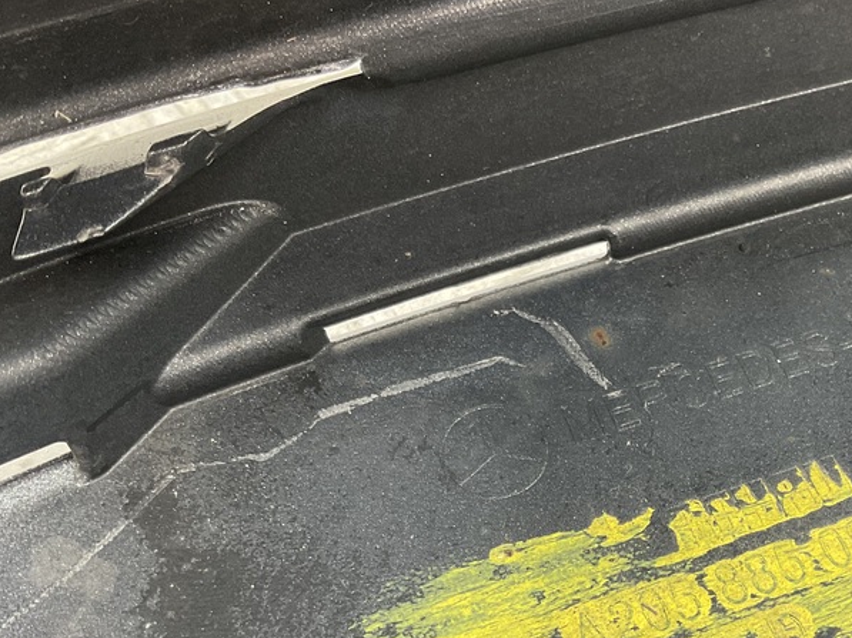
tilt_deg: -54.2
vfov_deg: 28.8
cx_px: 622
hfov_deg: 38.1
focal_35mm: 49
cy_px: 537
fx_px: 1205
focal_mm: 3
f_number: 1.8
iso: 160
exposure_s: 1/60
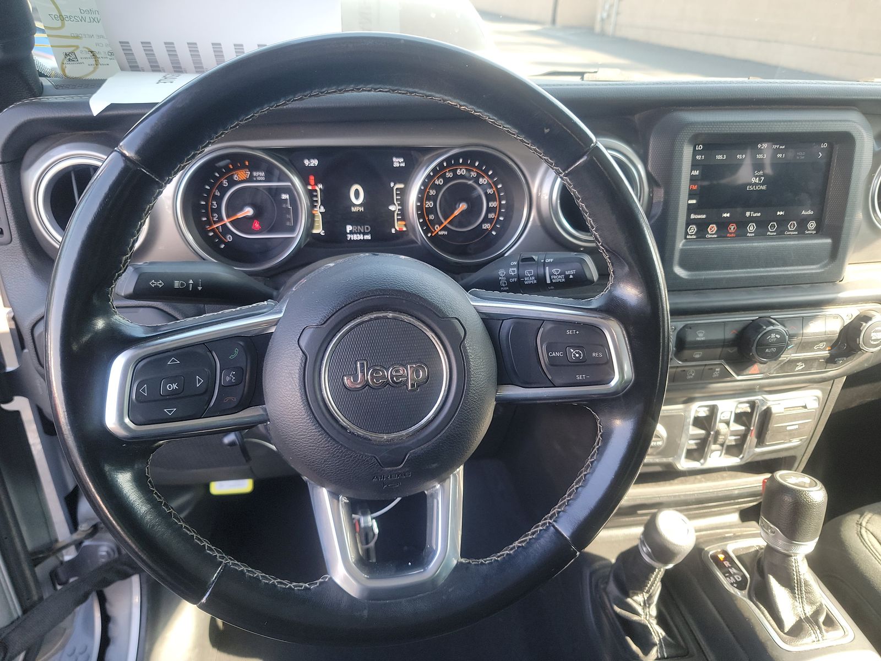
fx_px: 611
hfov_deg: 71.6
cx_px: 440
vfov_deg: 56.8
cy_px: 330
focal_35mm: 24
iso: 92
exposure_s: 1/59
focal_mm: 6.7
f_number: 1.8
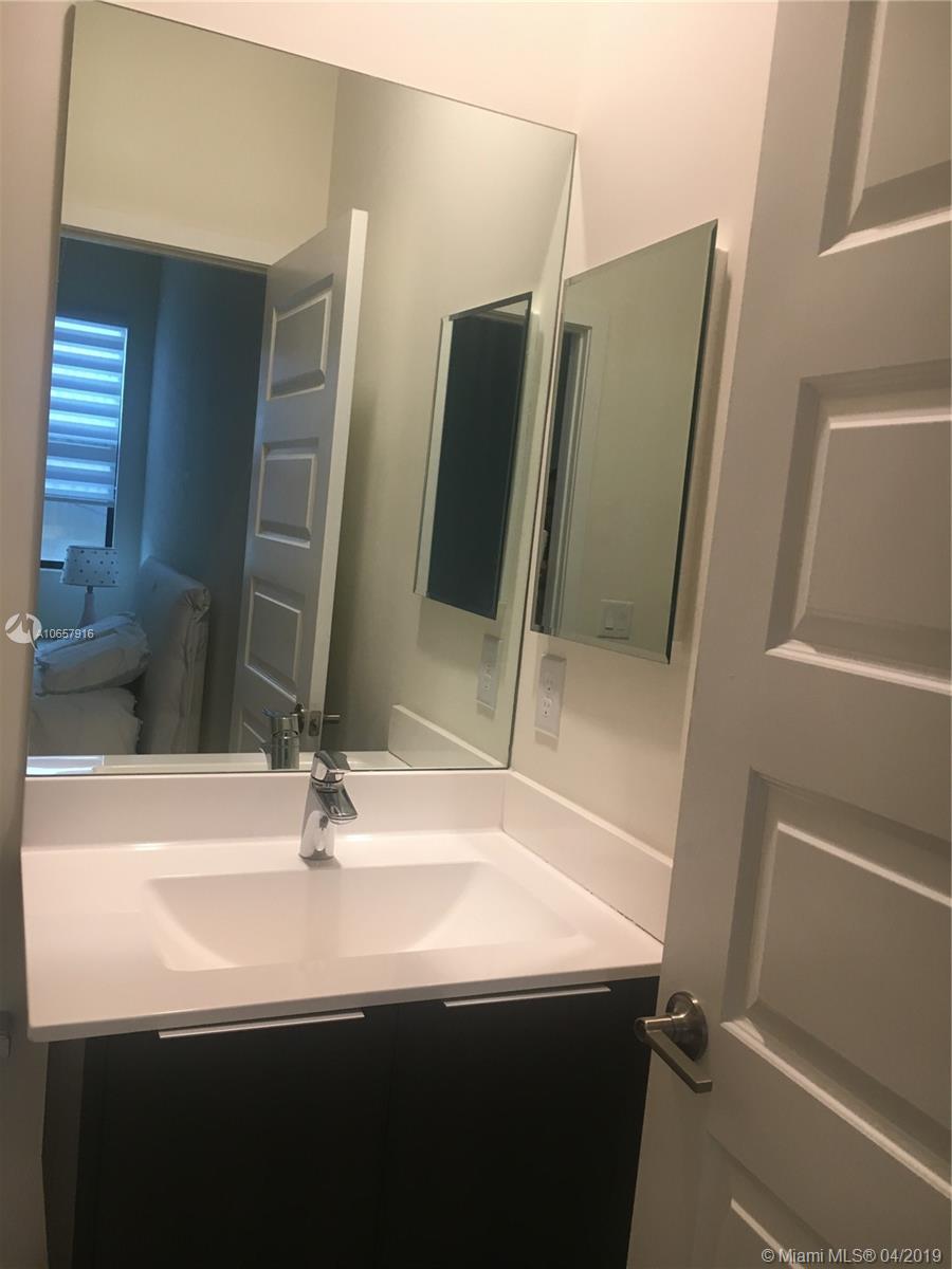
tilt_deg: -7.0
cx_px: 476
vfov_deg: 61.7
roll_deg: -6.0
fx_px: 1063
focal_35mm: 29
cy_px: 634
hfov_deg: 48.2
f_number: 2.2
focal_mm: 4.15
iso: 64
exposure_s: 1/30
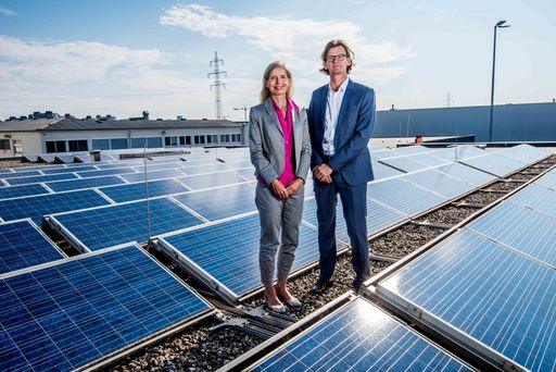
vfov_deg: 46.5
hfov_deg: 65.4
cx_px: 278
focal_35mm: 28
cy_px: 186
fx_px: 433
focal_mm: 28
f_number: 9
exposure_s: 1/250
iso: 100
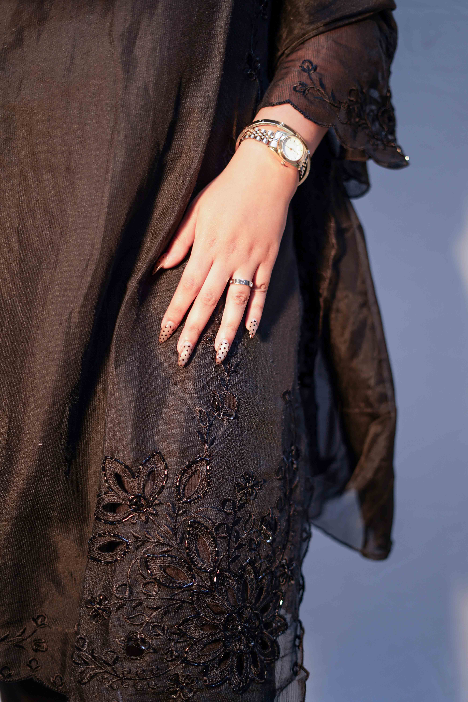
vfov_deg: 39.6
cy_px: 351
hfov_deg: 27.0
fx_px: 975
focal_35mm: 50
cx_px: 234
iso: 200
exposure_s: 1/125
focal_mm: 50
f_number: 1.8
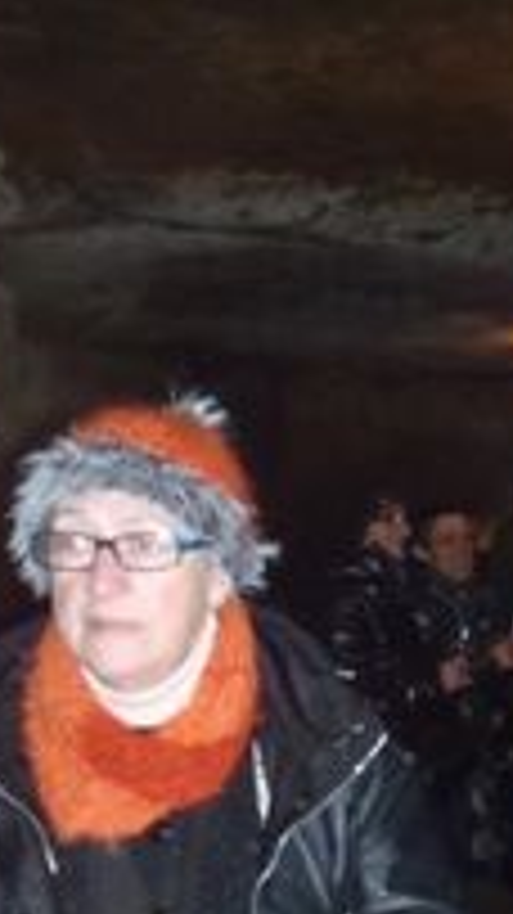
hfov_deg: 17.4
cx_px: 832
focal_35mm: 60
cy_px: 671
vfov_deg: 34.3
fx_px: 1453
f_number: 3.9
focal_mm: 5
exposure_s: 1/30
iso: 500
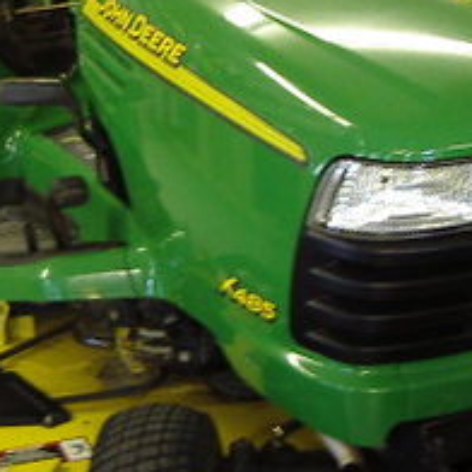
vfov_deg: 18.6
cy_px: 154
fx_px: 1435
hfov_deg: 18.5
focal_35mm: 93
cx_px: 92
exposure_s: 1/6
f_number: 2.6
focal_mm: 5.8
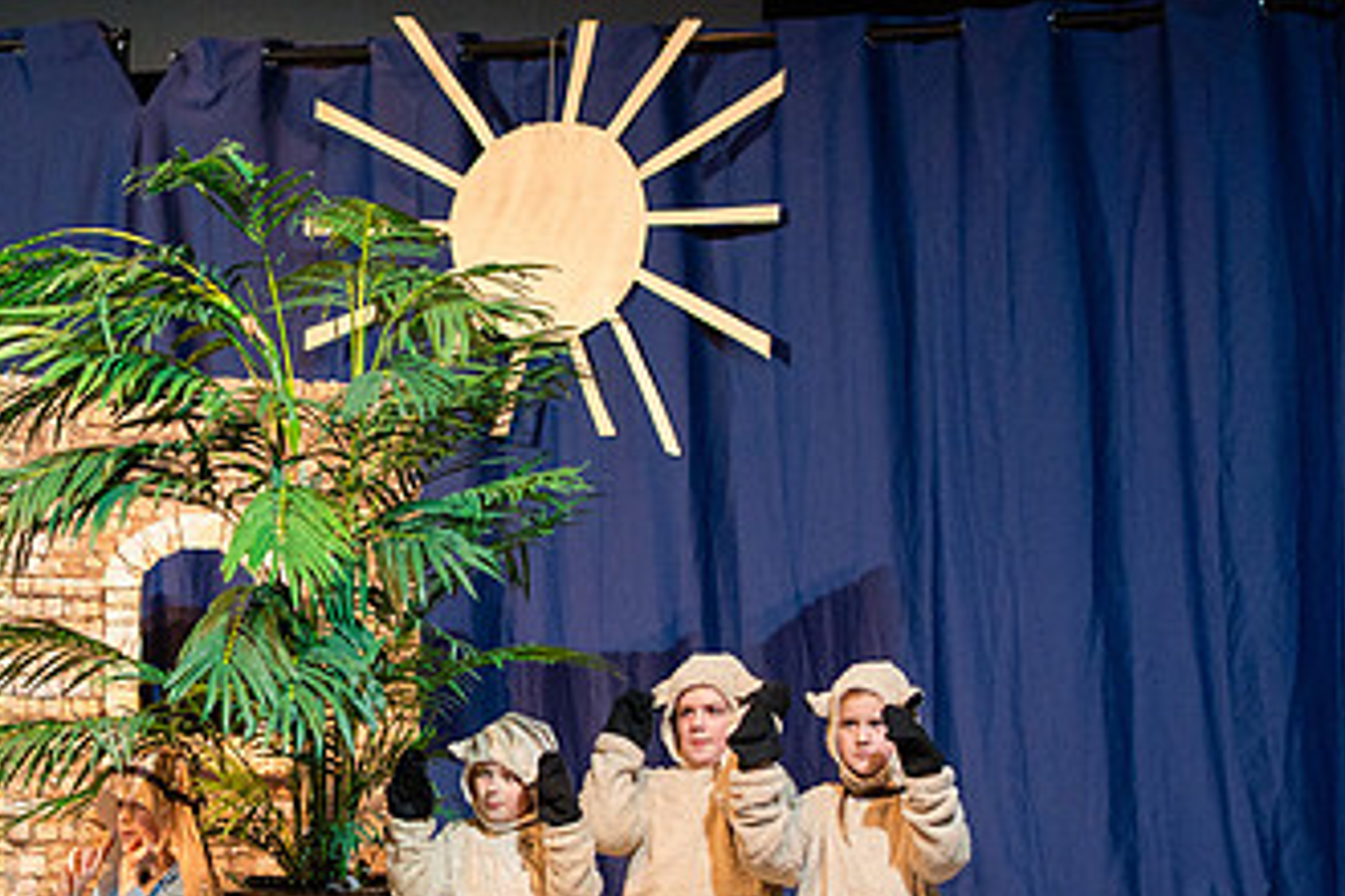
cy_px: 608
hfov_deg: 8.5
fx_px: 9041
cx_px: 352
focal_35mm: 242
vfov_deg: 5.7
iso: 500
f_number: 2.8
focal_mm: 85
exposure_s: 1/250
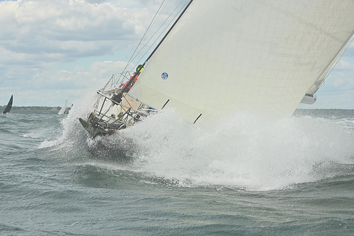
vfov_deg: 14.0
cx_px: 177
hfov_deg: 20.8
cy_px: 118
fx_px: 964
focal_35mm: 98
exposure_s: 1/1250
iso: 320
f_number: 11
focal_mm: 98
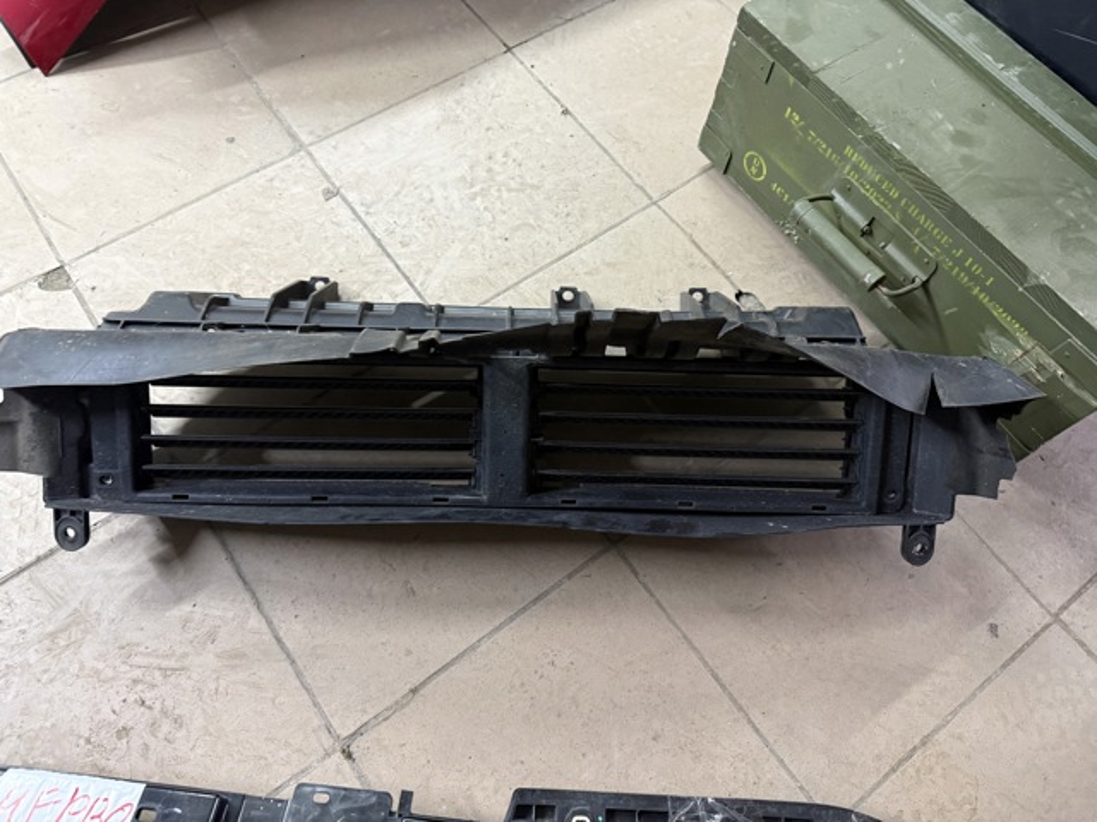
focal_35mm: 24
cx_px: 548
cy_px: 411
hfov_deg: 71.6
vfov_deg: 56.8
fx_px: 761
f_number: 1.78
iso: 500
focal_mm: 6.76
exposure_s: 1/60
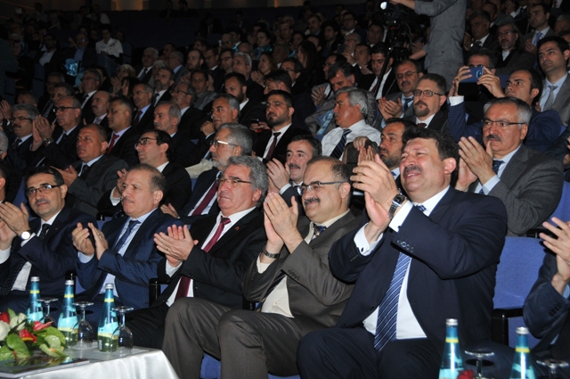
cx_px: 285
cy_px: 190
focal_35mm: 63
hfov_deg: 31.9
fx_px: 996
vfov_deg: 21.5
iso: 500
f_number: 5
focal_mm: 42
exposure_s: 1/60
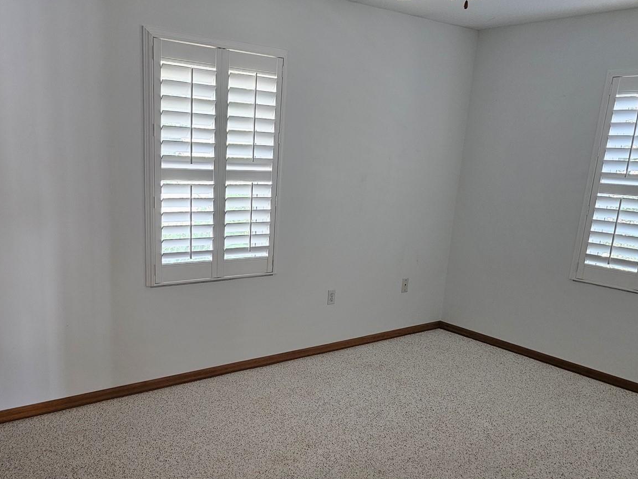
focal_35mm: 32
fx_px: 590
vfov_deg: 43.7
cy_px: 312
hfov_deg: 56.6
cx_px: 270
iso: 640
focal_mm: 6.3
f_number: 1.7
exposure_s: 1/60
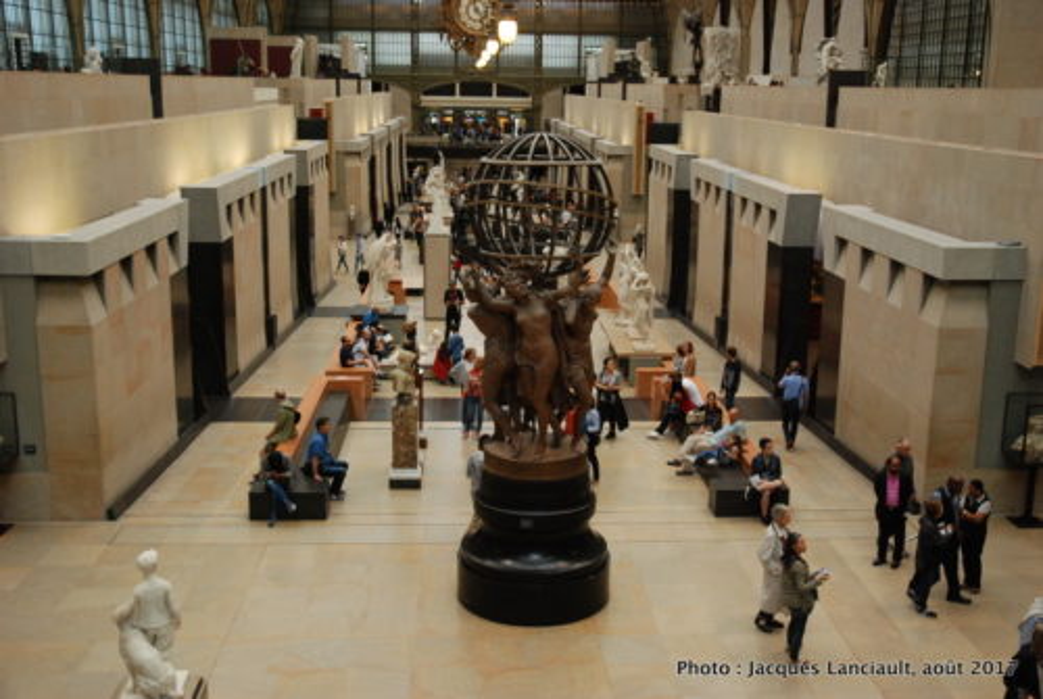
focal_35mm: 40
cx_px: 522
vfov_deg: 33.1
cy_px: 350
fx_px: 1175
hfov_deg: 47.9
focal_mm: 27
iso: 1000
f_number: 5
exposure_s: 1/100
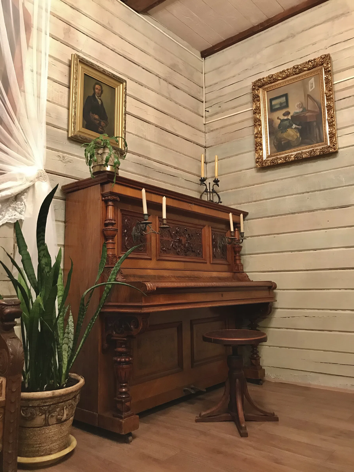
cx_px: 177
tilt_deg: +9.0
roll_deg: +1.0
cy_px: 236
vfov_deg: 63.4
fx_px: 382
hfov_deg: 49.7
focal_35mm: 28
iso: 100
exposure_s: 1/17
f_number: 1.8
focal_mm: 3.99
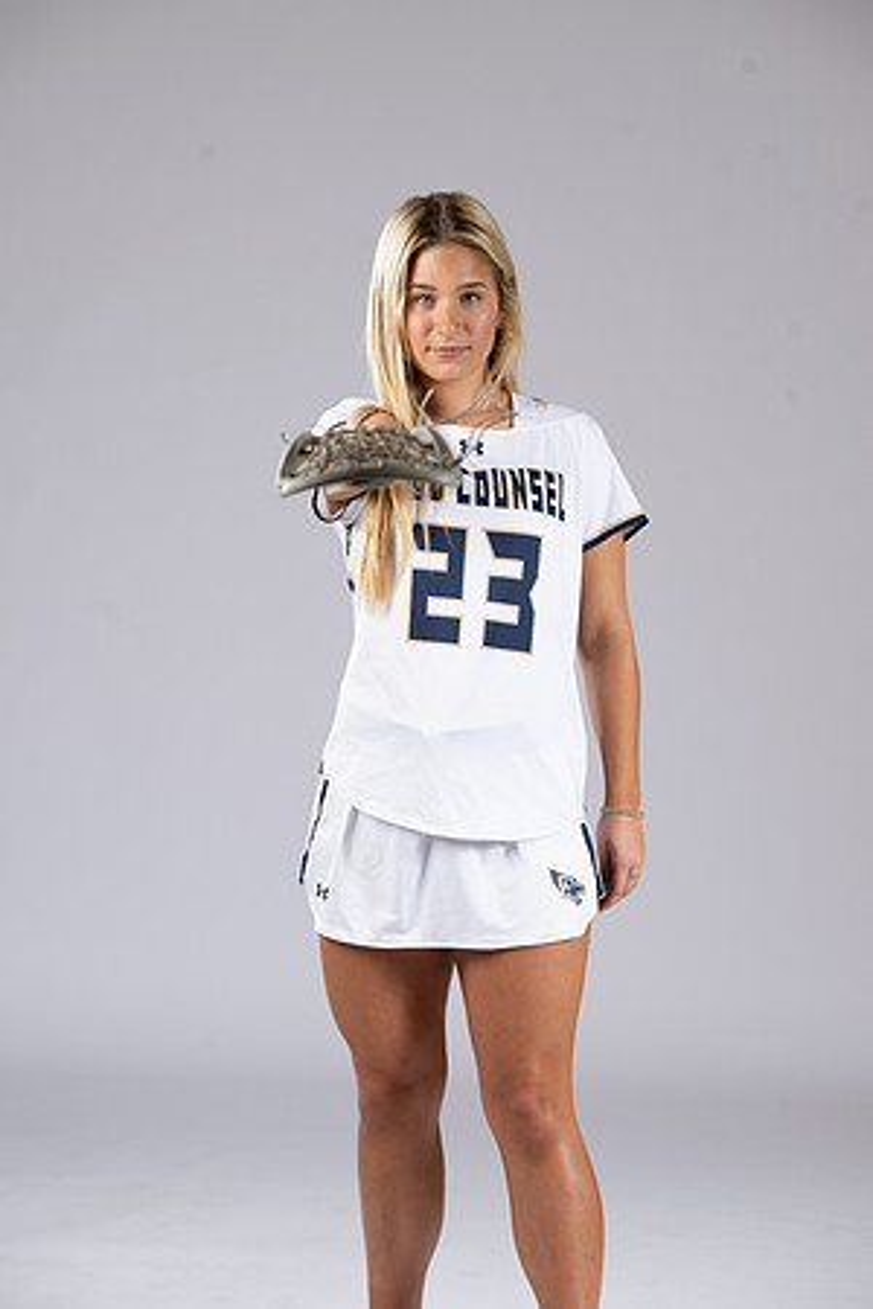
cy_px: 654
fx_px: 4547
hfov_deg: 11.0
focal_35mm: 125
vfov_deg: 16.4
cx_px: 436
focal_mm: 125
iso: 250
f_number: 6.3
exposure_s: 1/200
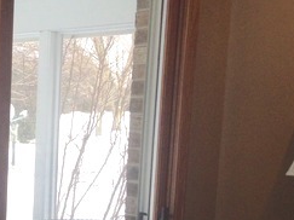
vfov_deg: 16.8
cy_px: 192
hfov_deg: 21.2
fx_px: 739
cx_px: -46
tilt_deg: -6.8
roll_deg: -1.5
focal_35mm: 87
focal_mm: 4.12
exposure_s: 1/213
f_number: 2.4
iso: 80
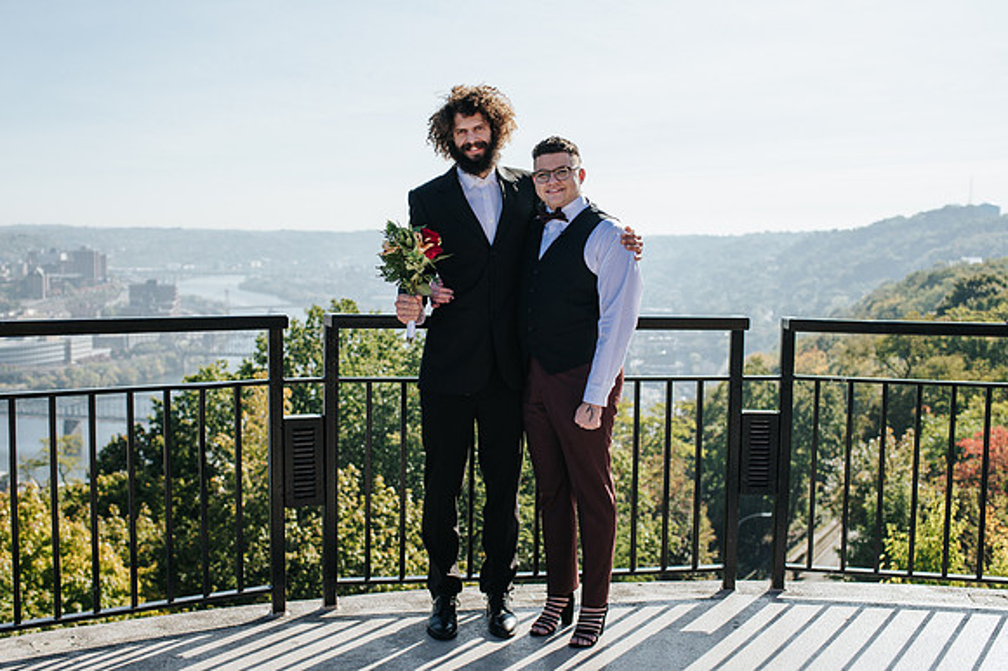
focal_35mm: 43
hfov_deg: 45.8
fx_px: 1193
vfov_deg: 31.4
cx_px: 481
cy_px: 335
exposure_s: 1/1000
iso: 100
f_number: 3.2
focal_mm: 35
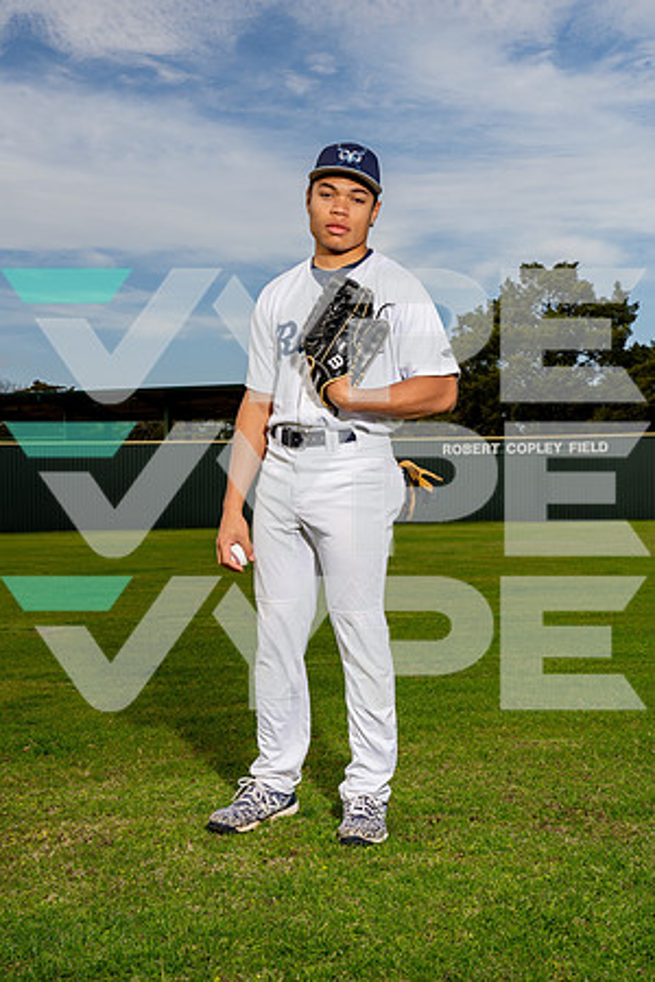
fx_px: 1310
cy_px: 491
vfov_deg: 41.1
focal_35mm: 48
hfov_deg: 28.1
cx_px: 328
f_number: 11
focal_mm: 48
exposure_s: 1/250
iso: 160
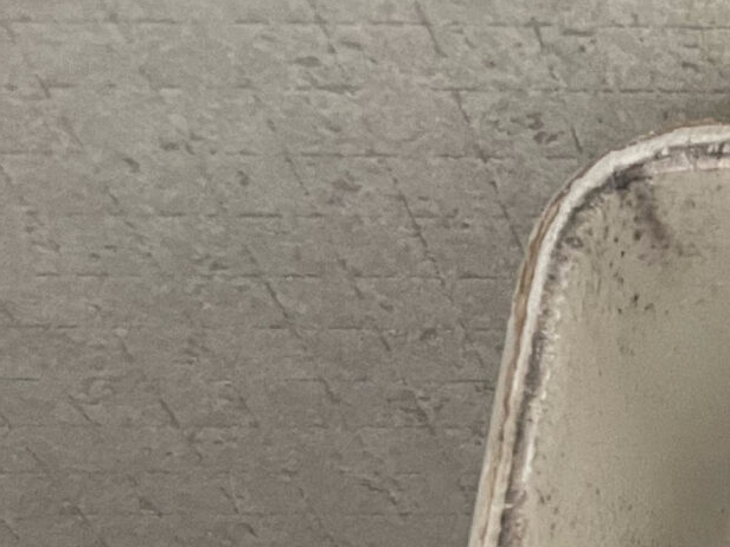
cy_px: 746
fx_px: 2278
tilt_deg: -62.6
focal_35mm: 108
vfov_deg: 13.2
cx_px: 1364
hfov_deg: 15.4
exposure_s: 1/50
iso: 400
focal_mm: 4.2
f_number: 1.6
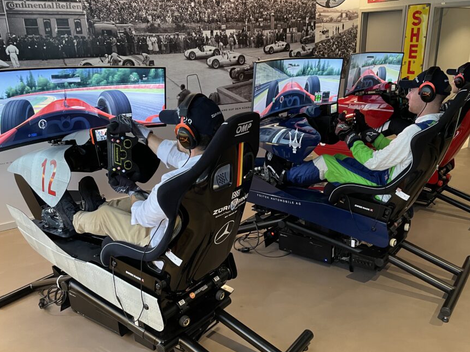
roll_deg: +1.0
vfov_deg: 45.3
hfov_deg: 58.2
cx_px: 266
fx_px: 421
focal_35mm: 31
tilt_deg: -21.7
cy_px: 202
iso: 320
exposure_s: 1/50
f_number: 1.6
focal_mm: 4.2
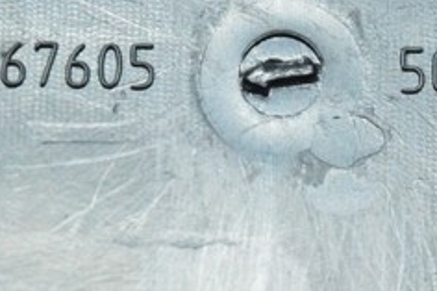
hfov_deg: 9.2
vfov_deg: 6.1
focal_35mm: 223
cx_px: 359
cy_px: 42
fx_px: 2709
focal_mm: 55
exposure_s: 1/200
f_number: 5.6
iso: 6400
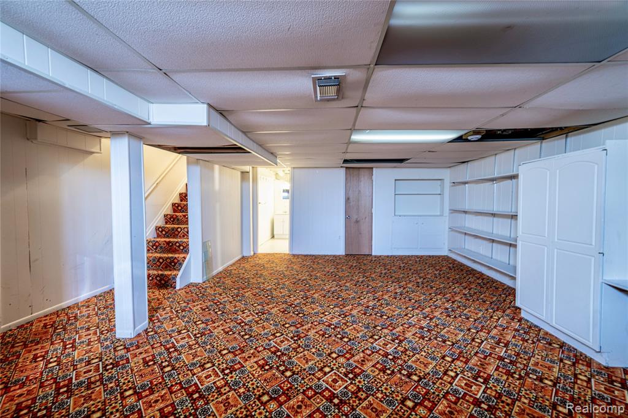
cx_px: 314
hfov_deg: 104.3
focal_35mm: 14
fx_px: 244
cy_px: 209
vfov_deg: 81.2
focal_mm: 14
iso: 200
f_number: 8
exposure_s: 2.5
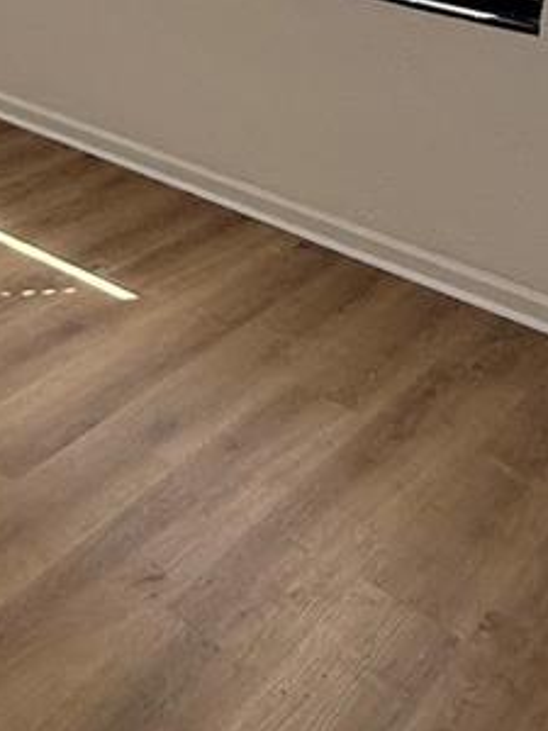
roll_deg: -1.9
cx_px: -202
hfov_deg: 22.7
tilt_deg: -9.5
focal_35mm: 56
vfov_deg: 29.6
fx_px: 1182
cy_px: -141
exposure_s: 1/220
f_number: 2.2
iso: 64
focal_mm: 2.22
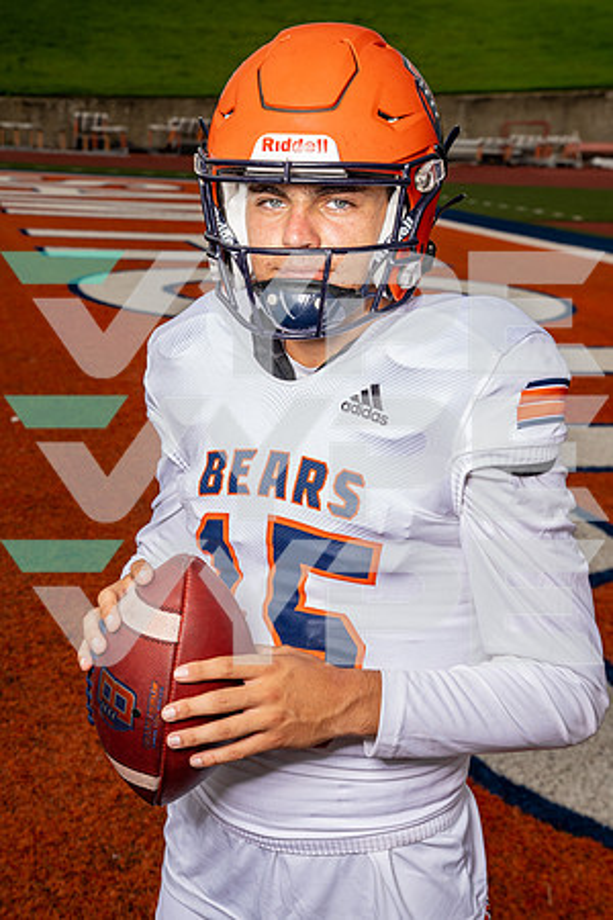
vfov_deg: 32.9
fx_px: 1558
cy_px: 460
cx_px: 306
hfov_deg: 22.3
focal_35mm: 61
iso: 100
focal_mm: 61
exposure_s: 1/160
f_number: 9
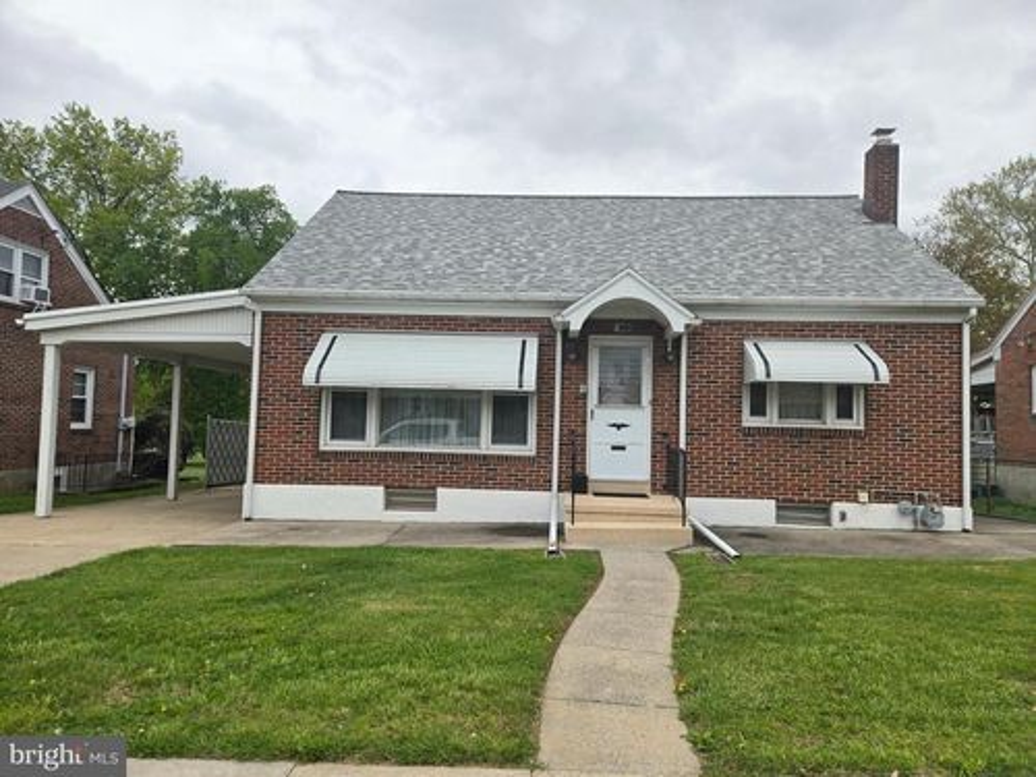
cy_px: 388
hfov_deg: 73.9
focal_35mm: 23
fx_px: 688
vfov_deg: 58.9
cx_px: 518
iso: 25
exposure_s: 1/1936
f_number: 1.8
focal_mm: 5.4
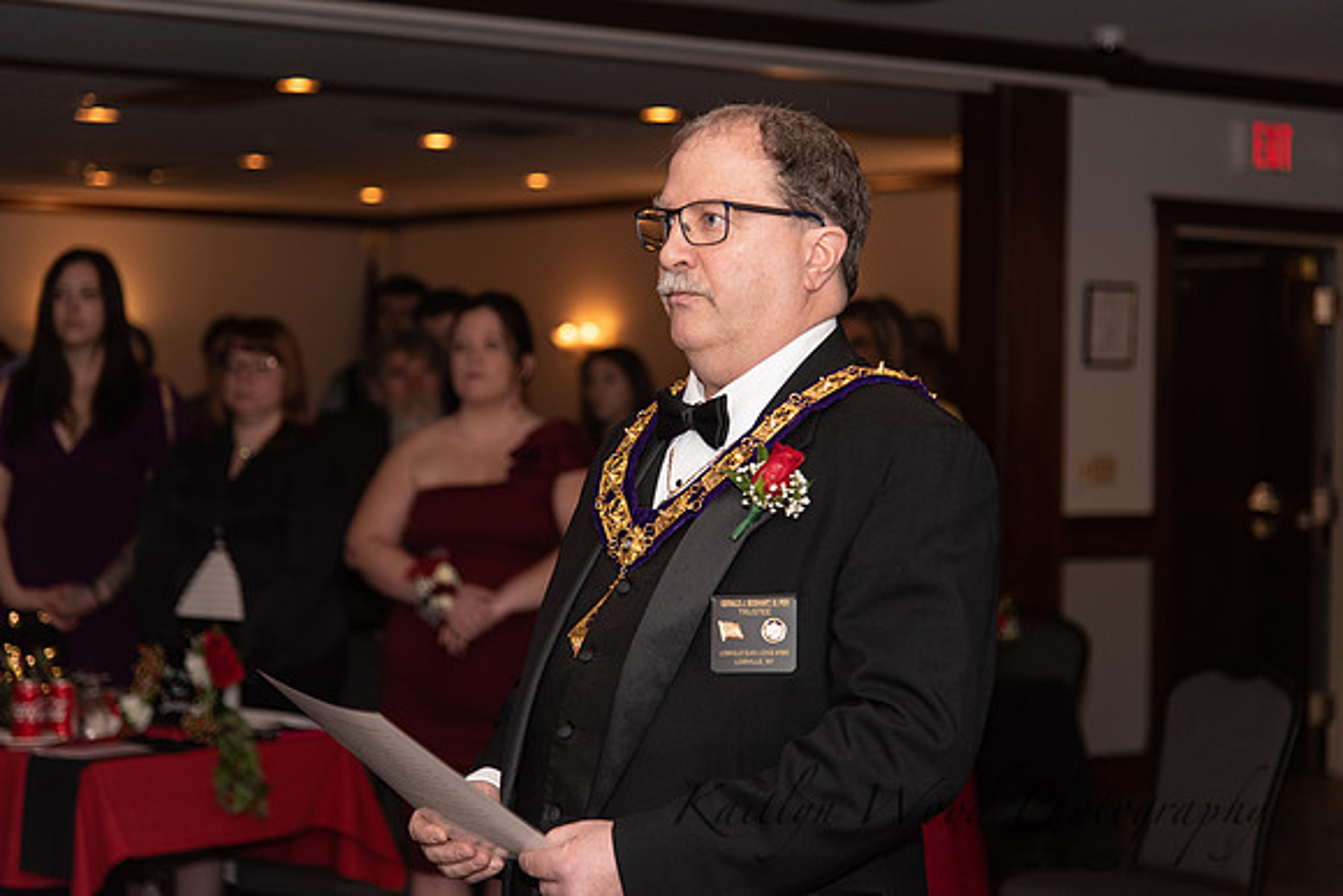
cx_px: 672
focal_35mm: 82
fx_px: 3060
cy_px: 448
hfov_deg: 24.8
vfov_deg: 16.7
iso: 800
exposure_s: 1/200
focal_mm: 82
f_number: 4
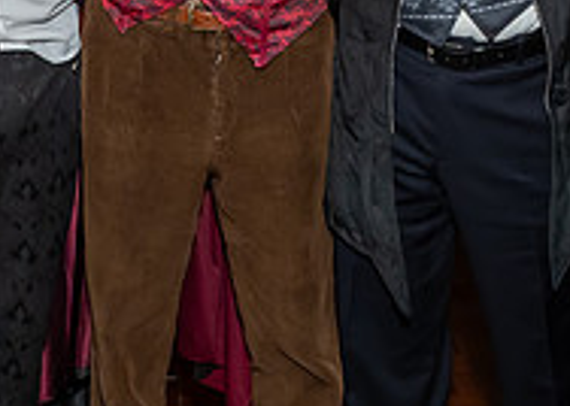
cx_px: 110
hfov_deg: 21.0
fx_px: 1521
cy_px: -57
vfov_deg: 14.8
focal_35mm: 94
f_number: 8
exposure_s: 1/250
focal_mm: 17
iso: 1000
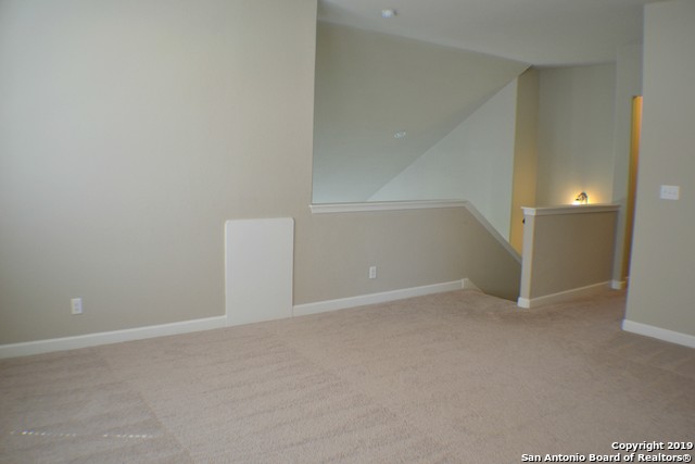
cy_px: 232
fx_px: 695
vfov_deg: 36.9
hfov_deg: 53.1
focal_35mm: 36
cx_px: 348
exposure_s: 1/60
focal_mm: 24
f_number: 4
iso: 400
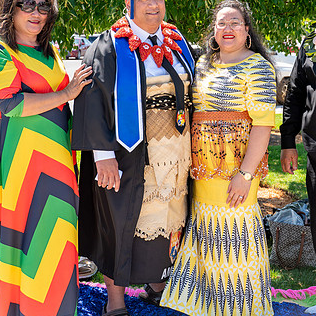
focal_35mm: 68
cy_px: 78
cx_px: 202
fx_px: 702
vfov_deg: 25.1
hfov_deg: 25.3
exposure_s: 1/125
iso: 100
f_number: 3.5
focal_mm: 32
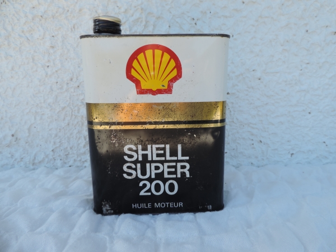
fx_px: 233
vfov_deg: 56.8
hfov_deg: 71.6
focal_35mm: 24
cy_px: 126
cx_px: 168
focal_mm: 4.3
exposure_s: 1/320
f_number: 3
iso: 80
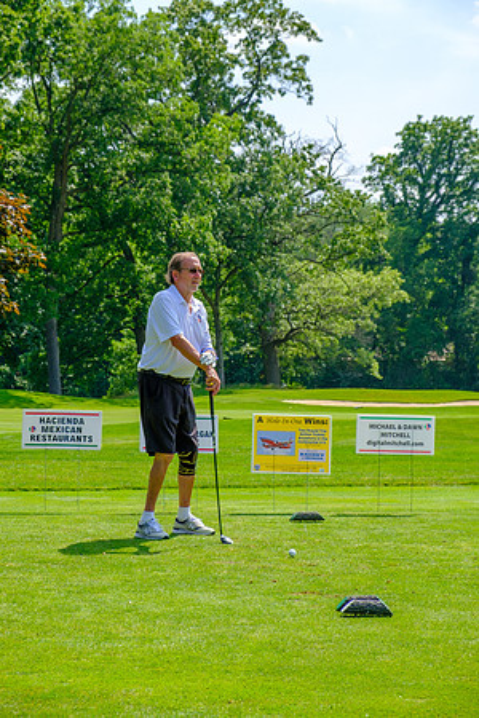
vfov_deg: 24.5
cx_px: 240
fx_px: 1656
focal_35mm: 83
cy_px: 359
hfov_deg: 16.5
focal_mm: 55
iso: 200
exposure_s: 1/320
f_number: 6.4
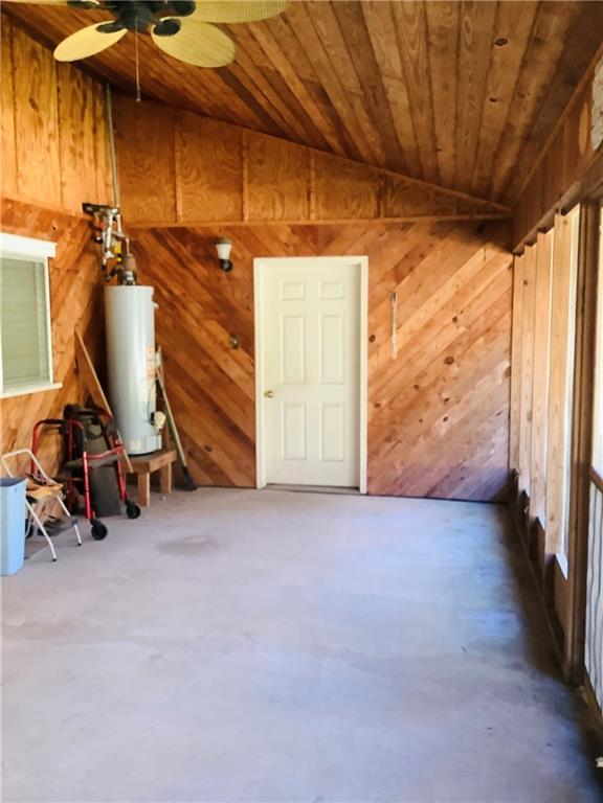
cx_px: 302
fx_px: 720
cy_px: 402
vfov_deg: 58.4
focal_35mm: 31
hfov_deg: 45.4
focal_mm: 3.3
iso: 250
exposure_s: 1/40
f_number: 2.4
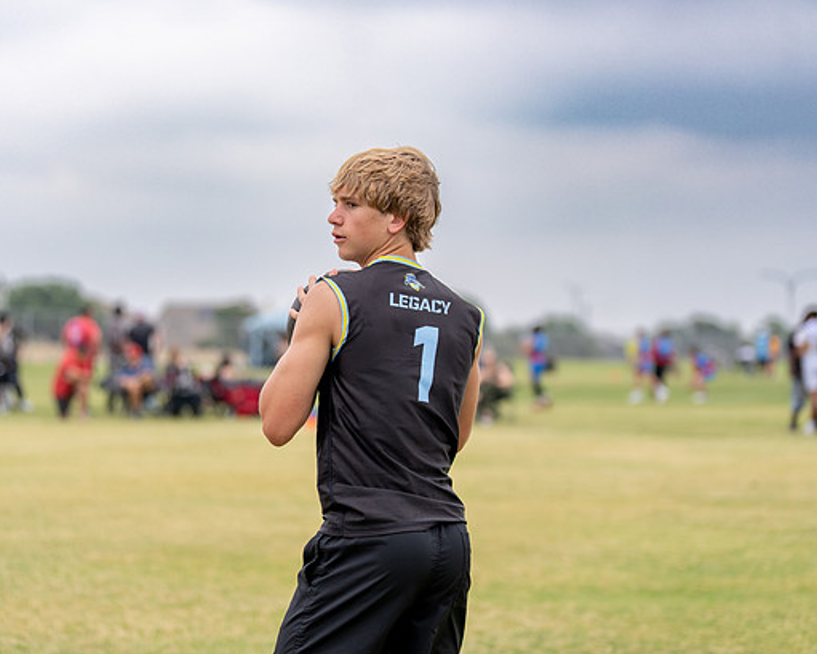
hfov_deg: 17.8
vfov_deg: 14.3
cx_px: 355
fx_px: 2612
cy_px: 329
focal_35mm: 108
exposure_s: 1/2000
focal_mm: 94
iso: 160
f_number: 2.8
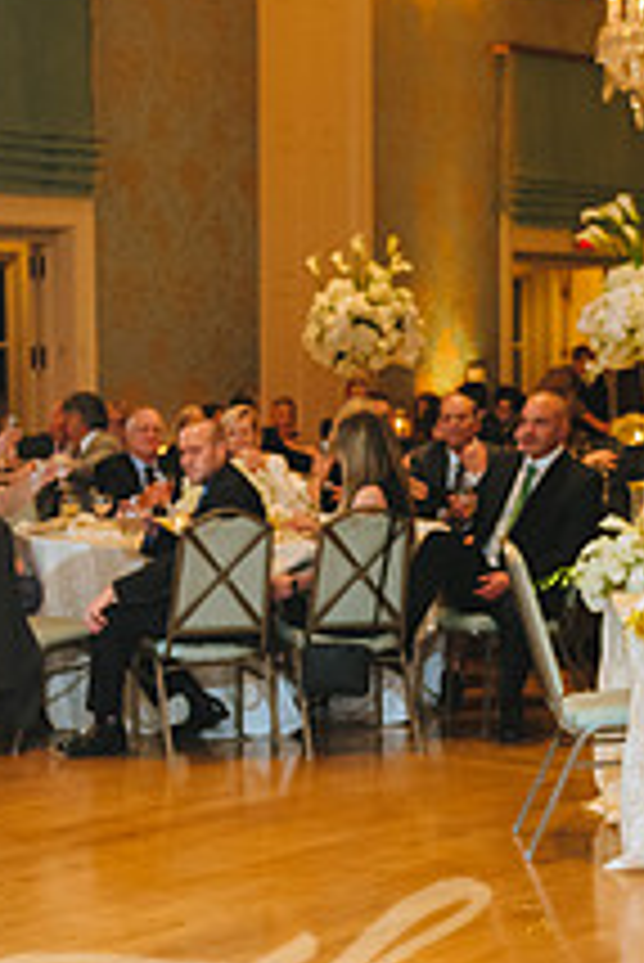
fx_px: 2464
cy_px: 623
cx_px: 230
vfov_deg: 22.1
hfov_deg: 14.9
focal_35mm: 92
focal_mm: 34
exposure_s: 1/125
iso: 2000
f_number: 2.8
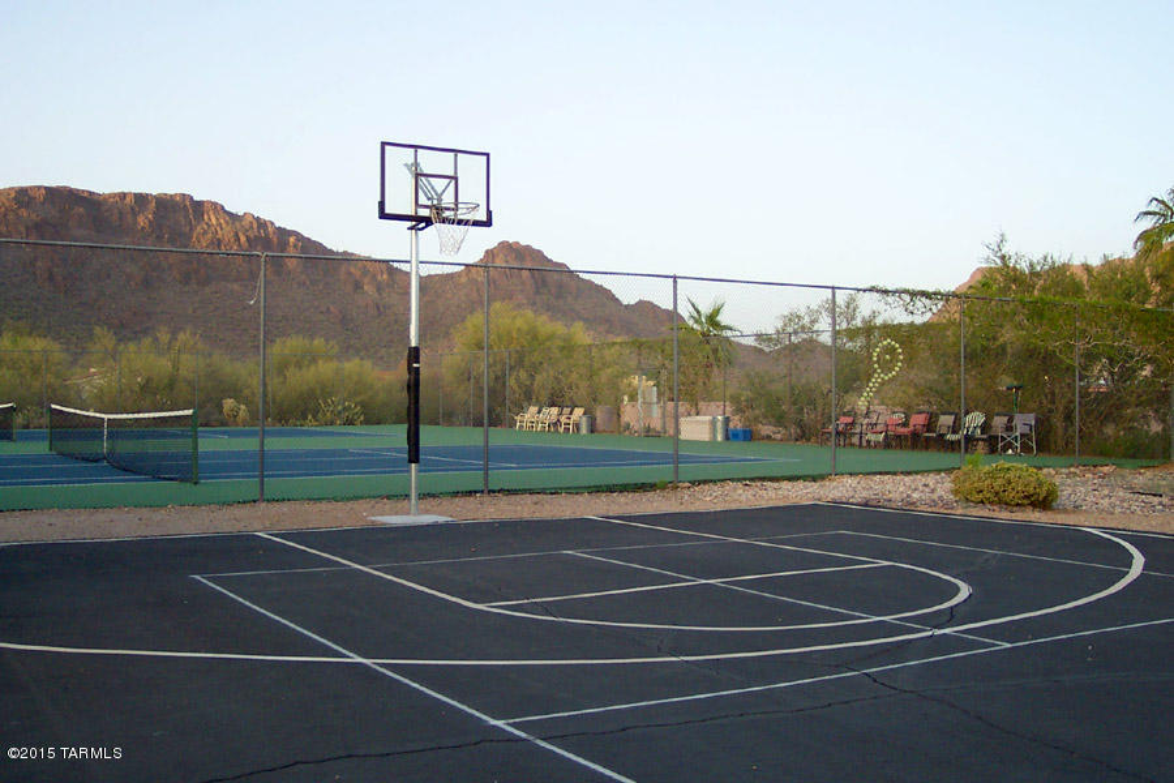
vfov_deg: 35.1
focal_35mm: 38
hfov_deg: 50.7
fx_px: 1239
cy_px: 392
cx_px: 587
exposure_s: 1/250
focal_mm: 8
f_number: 2.8
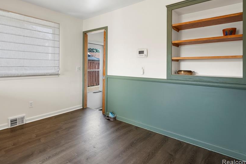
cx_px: 99
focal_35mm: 20
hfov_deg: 83.0
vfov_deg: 61.3
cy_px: 64
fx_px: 137
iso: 100
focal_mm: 16
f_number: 4
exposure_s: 1/10
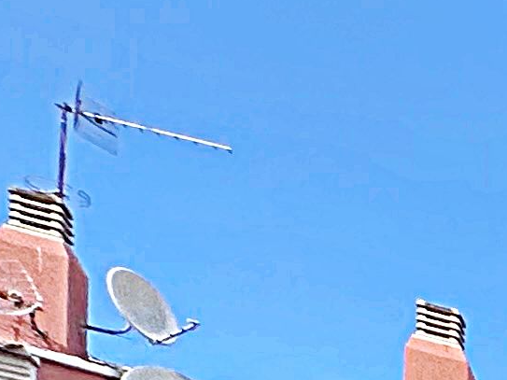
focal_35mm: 104
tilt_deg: -1.3
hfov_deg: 9.1
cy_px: 1181
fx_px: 1523
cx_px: 1863
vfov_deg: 10.1
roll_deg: -2.3
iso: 50
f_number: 2.2
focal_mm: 2.22
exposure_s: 1/903
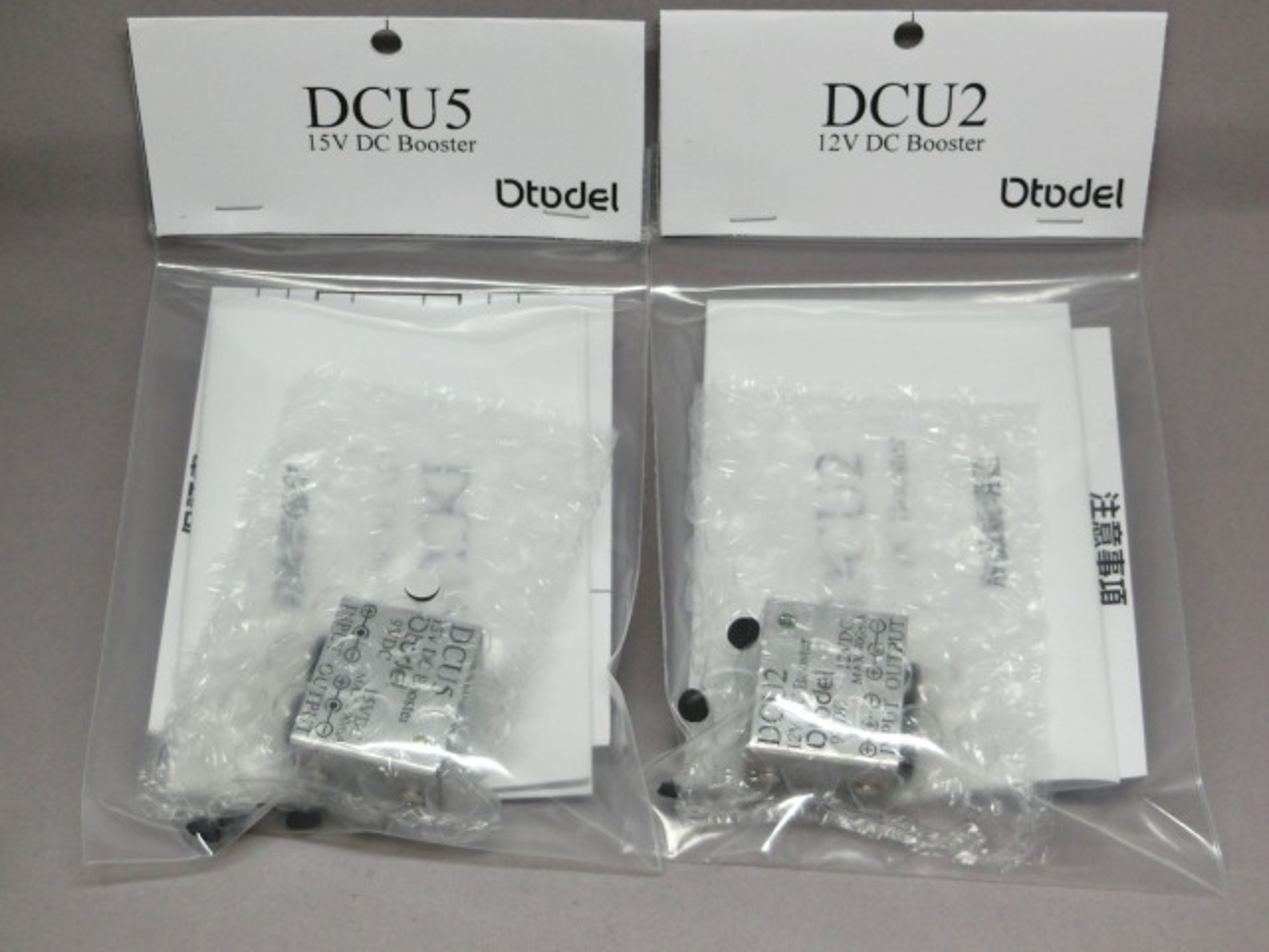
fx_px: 1906
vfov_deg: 28.0
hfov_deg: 36.8
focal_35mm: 52
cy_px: 476
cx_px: 634
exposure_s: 1/125
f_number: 4.7
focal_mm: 9.3
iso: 125
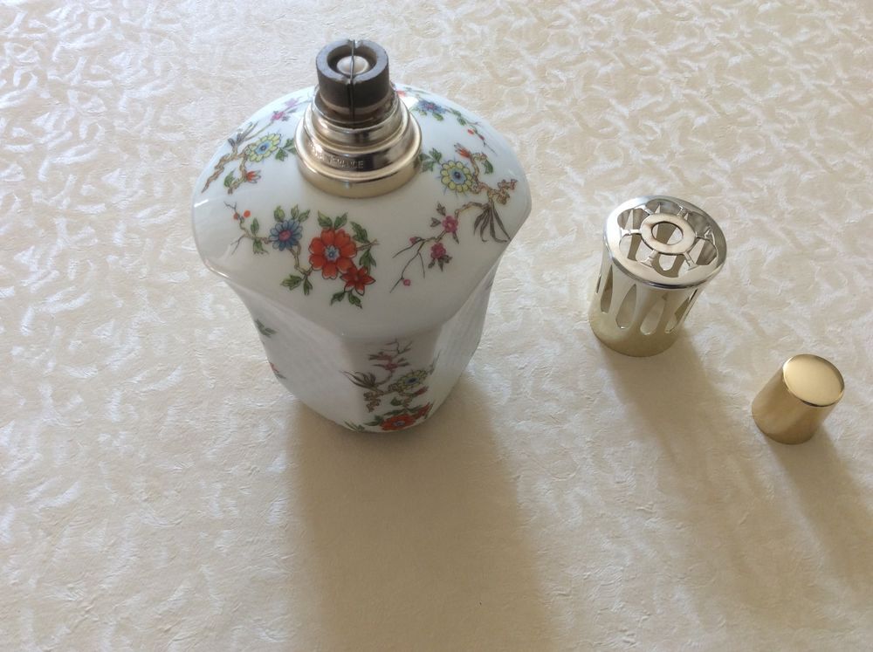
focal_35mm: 32
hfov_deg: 56.9
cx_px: 436
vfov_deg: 44.1
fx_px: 806
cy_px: 326
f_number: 2.4
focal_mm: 3.3
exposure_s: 1/33
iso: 40
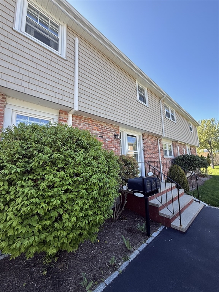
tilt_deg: +8.8
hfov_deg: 85.7
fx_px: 118
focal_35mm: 14
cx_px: 110
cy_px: 146
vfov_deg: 102.1
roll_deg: +0.0
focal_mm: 2.22
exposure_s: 1/269
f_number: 2.2
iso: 50
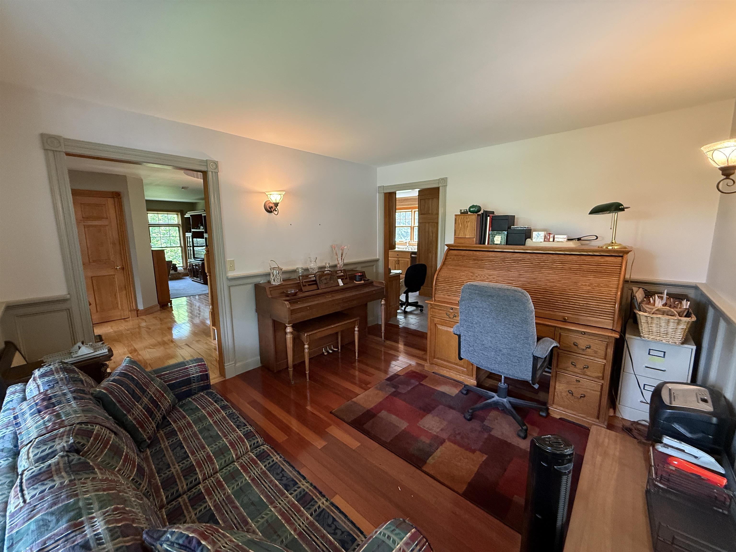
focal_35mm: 14
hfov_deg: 102.1
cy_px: 276
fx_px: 298
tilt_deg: -7.5
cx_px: 368
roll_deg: +0.1
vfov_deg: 85.7
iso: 400
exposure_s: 1/60
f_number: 2.2
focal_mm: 2.22
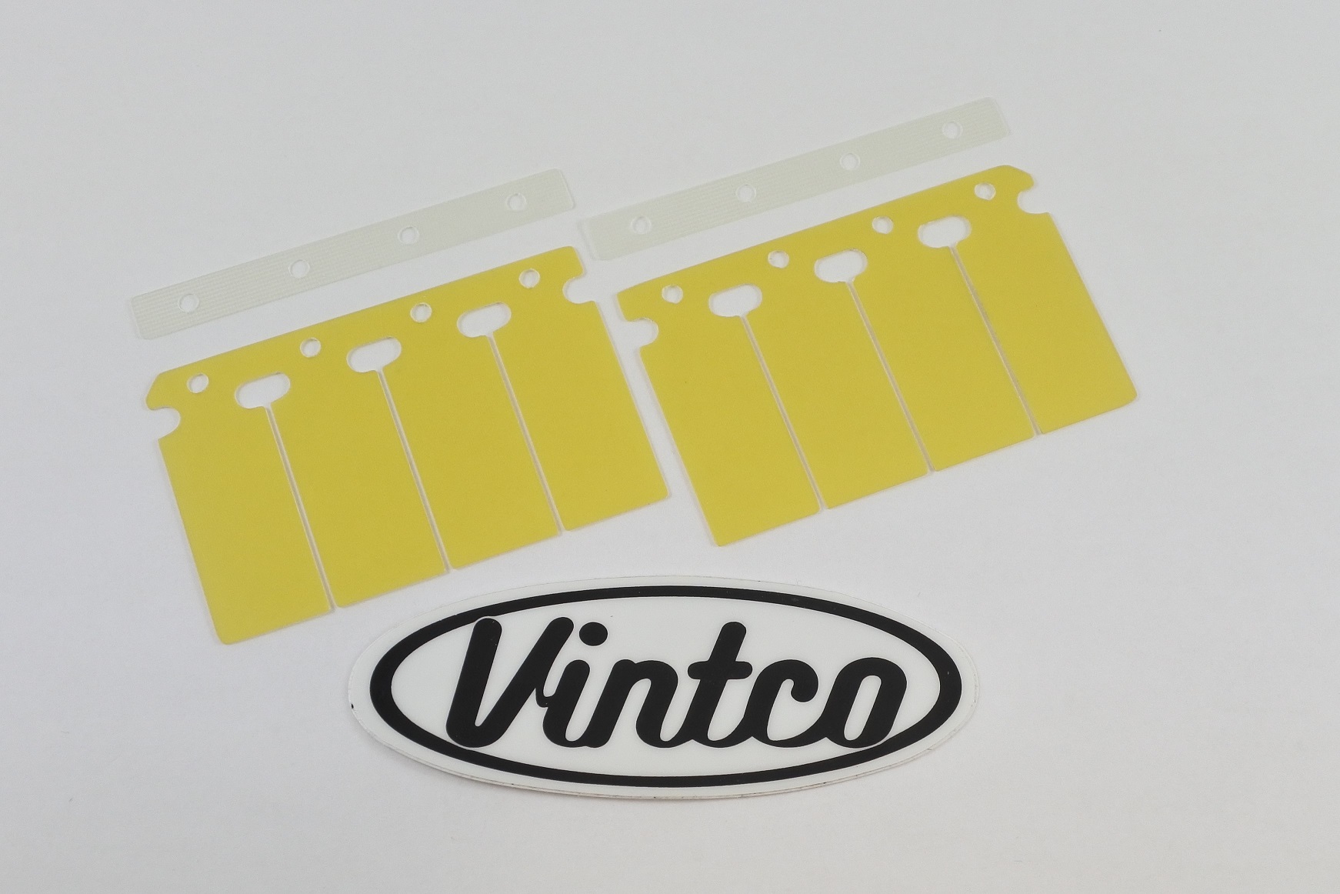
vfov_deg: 36.9
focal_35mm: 36
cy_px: 447
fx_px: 1340
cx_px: 670
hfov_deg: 53.1
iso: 400
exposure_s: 1/200
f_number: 4
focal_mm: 13.7
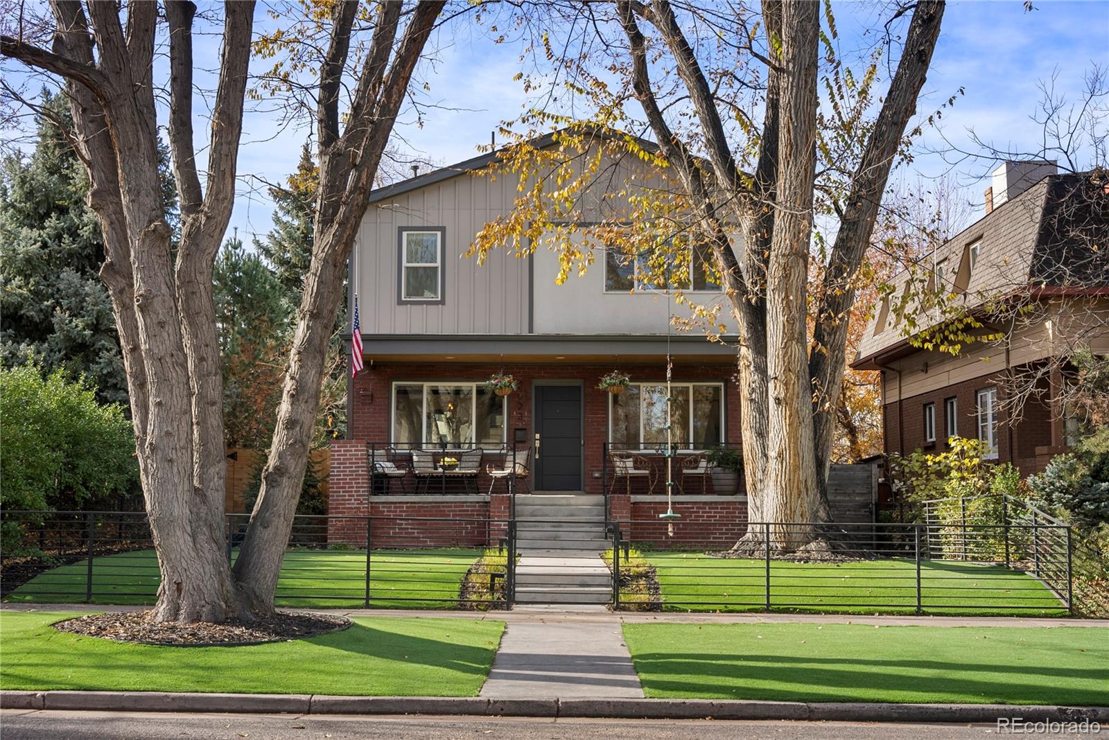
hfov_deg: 42.6
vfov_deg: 29.2
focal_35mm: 46
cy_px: 370
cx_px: 554
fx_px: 1421
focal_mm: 46.1
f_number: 10
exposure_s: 1/200
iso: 320
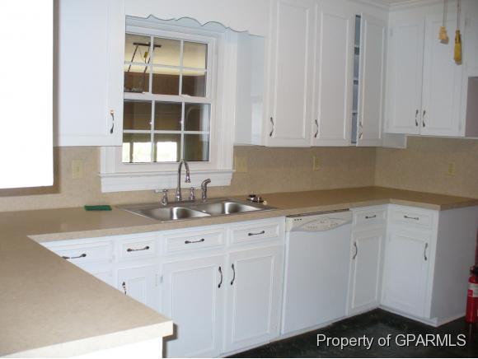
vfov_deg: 38.7
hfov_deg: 50.1
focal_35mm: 37
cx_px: 239
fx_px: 511
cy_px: 180
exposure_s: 1/30
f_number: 2.8
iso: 125
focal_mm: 6.1
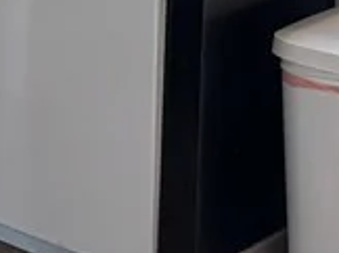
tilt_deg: -4.7
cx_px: -588
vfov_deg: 8.9
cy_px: -328
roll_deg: -0.2
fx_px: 1486
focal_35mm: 152
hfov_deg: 10.4
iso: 125
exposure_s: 1/120
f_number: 1.78
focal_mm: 6.76
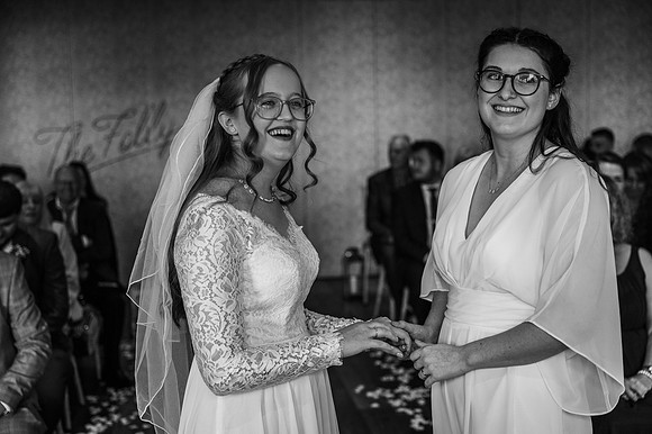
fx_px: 941
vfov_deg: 26.0
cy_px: 217
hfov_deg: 38.2
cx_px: 326
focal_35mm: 52
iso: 450
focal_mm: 52
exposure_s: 1/200
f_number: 3.2
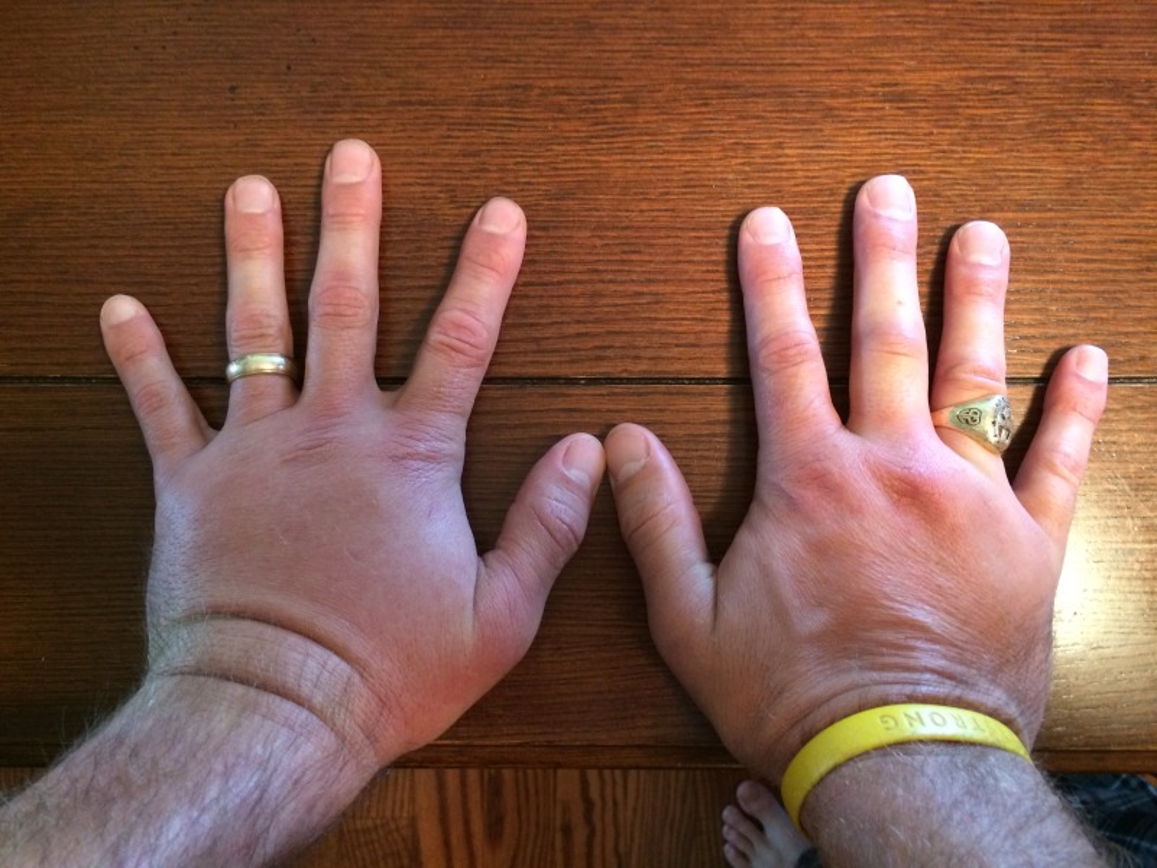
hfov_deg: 61.7
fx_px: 969
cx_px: 578
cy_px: 434
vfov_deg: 48.2
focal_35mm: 29
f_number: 2.2
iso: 250
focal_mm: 4.15
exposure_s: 1/17
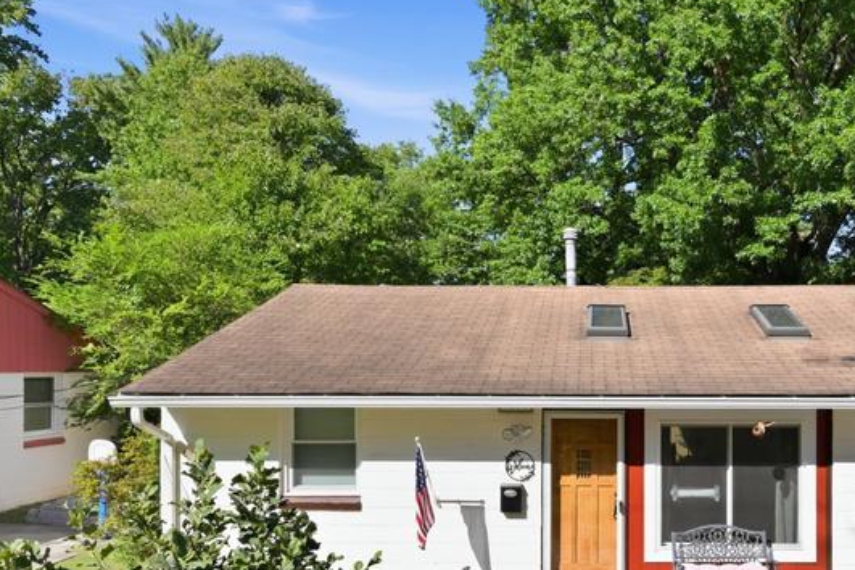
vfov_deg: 45.5
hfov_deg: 65.3
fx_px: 641
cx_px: 581
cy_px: 455
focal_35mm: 27
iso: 400
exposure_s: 1/640
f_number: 7.1
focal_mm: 14
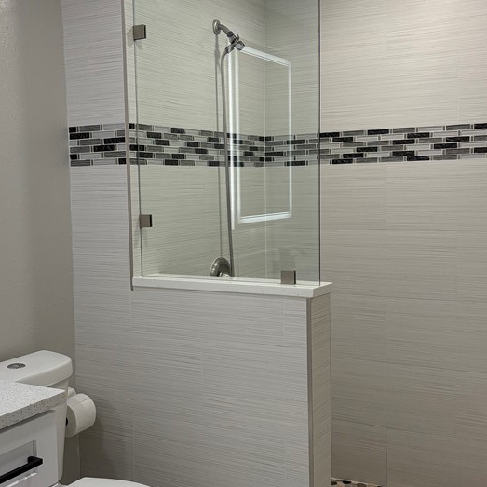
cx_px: 188
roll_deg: +0.9
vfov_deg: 37.5
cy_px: 252
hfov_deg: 37.4
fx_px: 716
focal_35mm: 45
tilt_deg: -4.4
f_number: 1.6
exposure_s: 1/232
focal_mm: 5.96
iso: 125
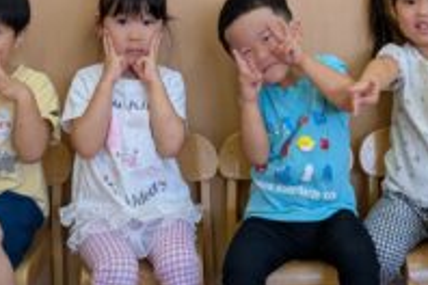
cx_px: 238
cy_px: -154
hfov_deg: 35.0
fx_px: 678
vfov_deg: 20.1
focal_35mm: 57
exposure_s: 1/560
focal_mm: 4.53
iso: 26
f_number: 1.7
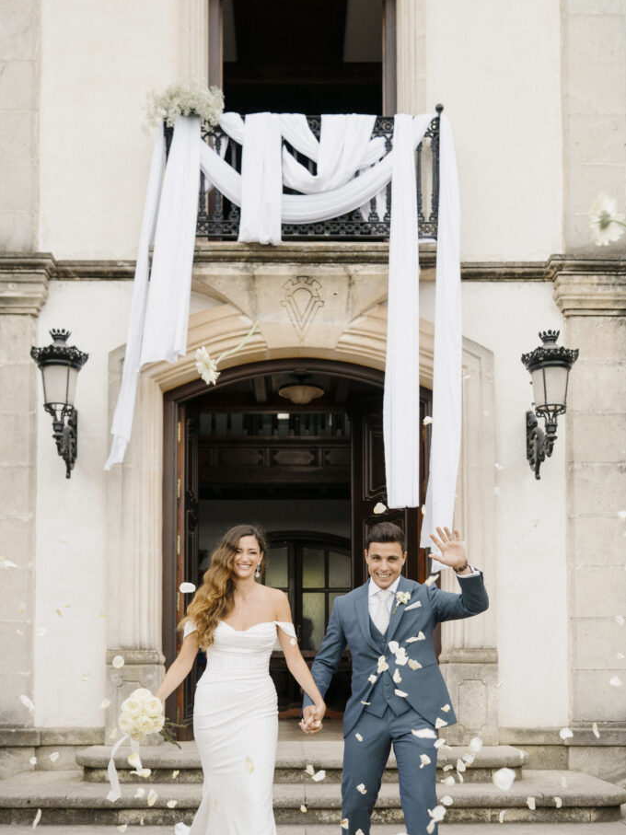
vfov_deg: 49.0
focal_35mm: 38
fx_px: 916
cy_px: 416
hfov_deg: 37.7
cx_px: 313
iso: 1600
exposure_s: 1/800
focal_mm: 35
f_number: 3.5
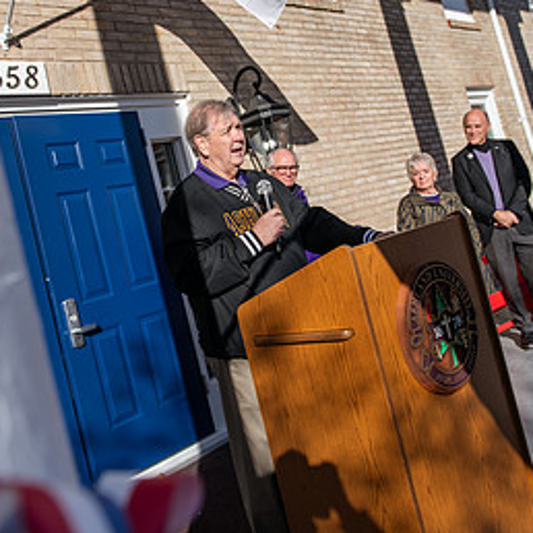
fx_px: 697
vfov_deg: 41.4
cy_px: 182
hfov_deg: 41.8
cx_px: 233
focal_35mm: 40
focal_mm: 27
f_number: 3.5
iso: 80
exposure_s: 1/800
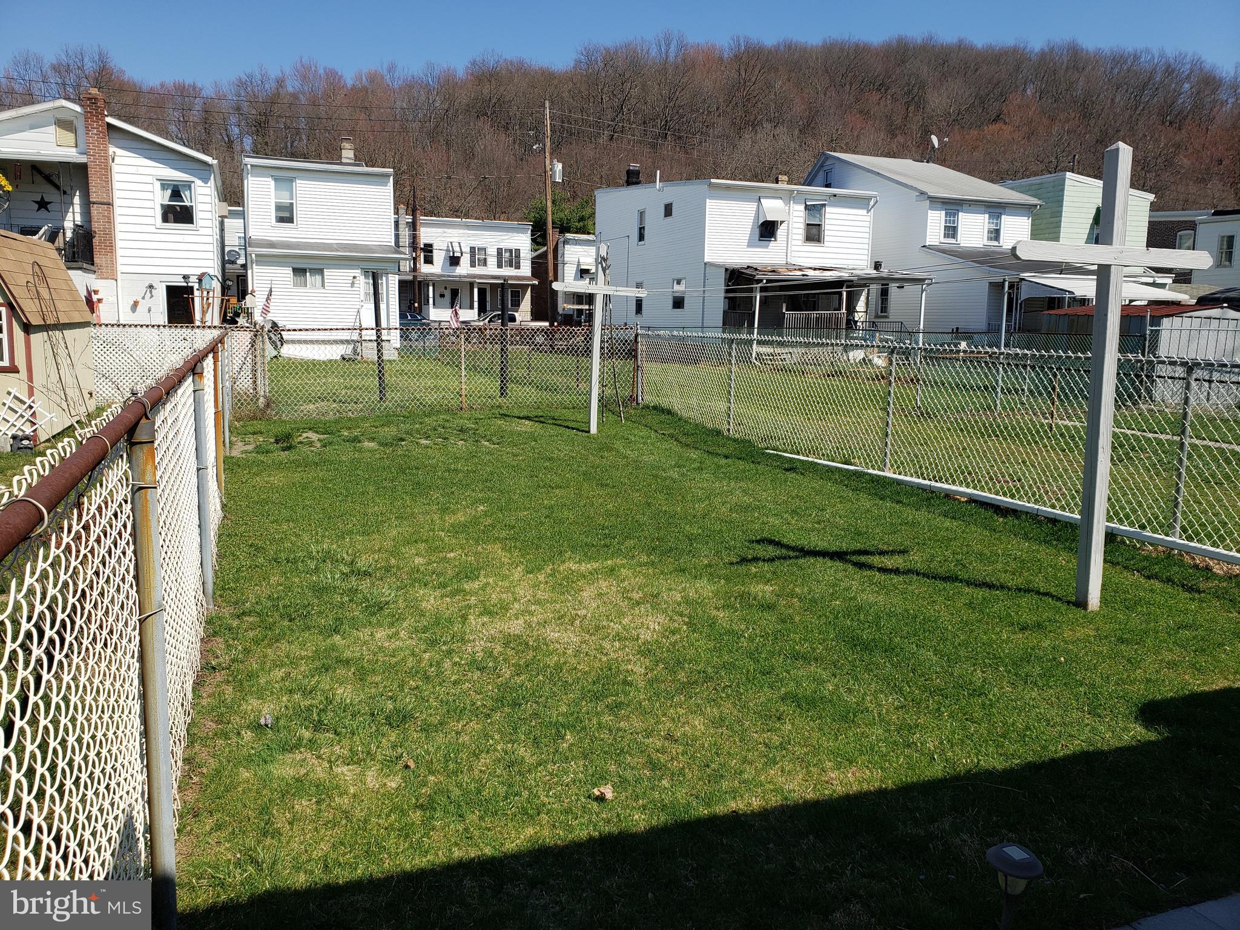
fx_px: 931
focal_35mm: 26
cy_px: 465
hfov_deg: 67.3
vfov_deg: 53.1
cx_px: 620
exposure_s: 1/1557
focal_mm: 4.3
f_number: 2.4
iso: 50
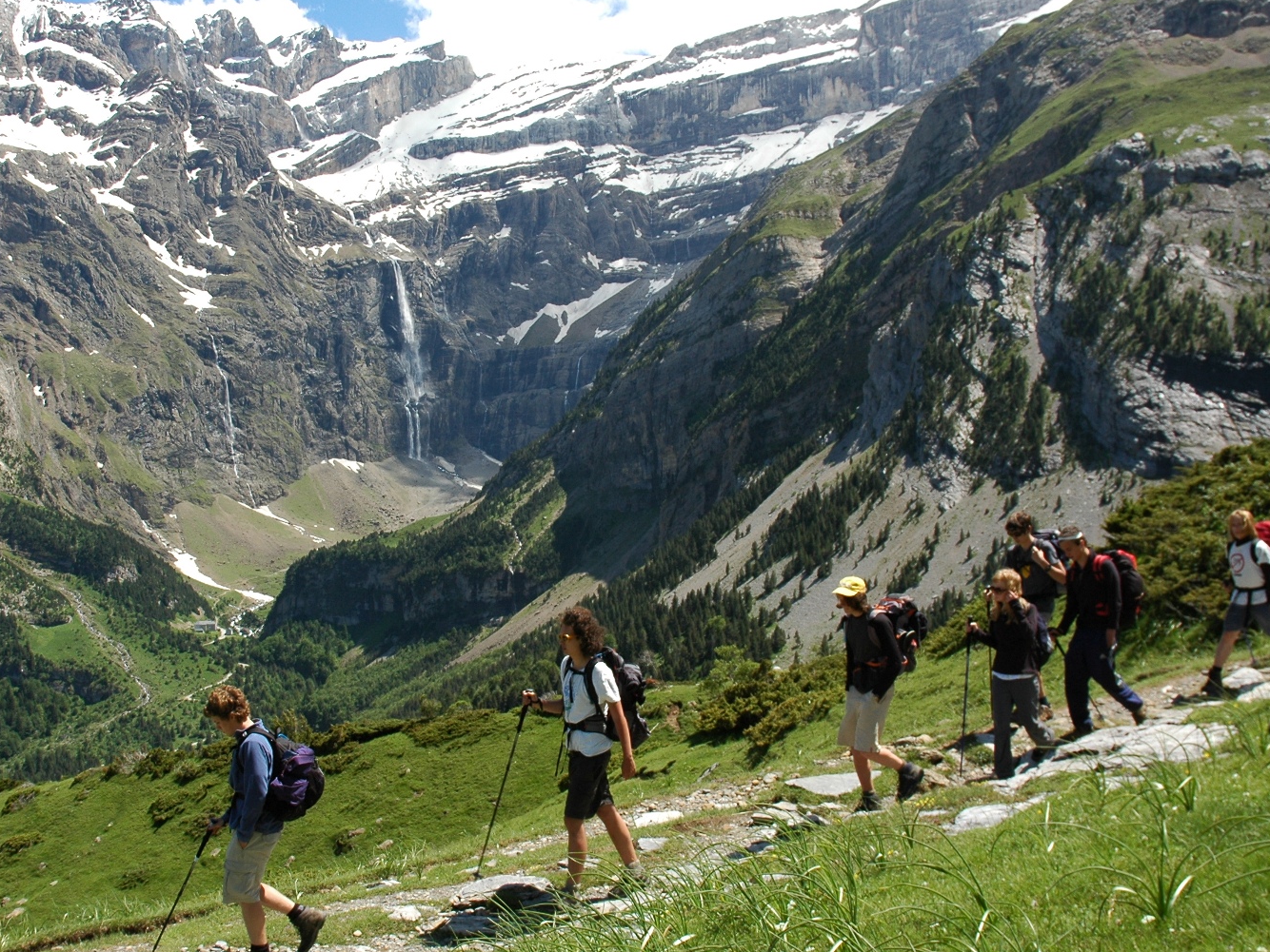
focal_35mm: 35
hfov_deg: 52.0
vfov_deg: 40.7
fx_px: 1284
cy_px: 447
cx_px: 470
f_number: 10
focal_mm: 18
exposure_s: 1/250
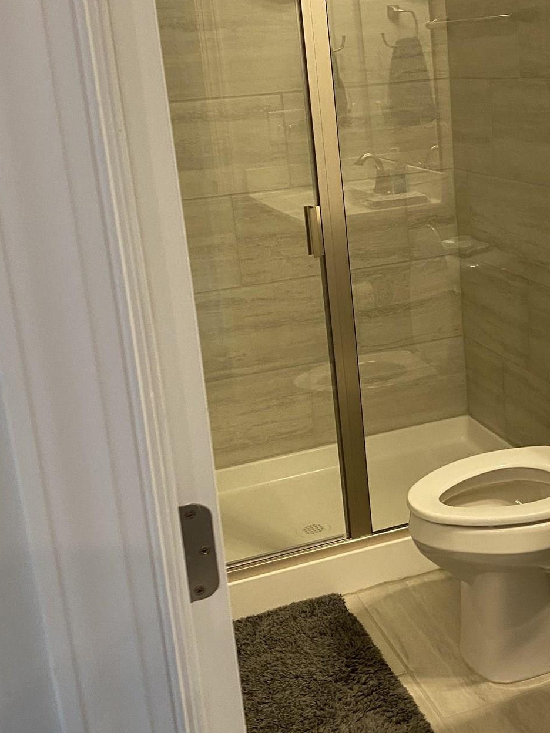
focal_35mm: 48
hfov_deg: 29.9
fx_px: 1017
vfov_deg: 39.5
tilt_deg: -14.7
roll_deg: +5.9
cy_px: 306
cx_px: 392
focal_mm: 4.25
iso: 125
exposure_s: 1/60
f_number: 1.8
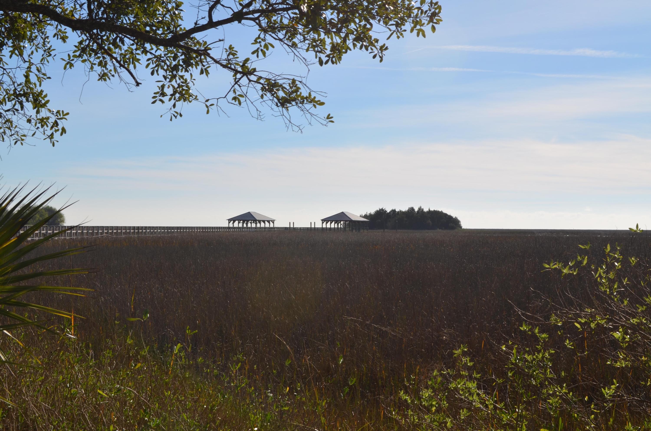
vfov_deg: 24.9
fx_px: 974
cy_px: 216
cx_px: 326
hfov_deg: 36.9
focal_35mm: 54
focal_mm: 36
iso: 100
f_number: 14
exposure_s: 1/200
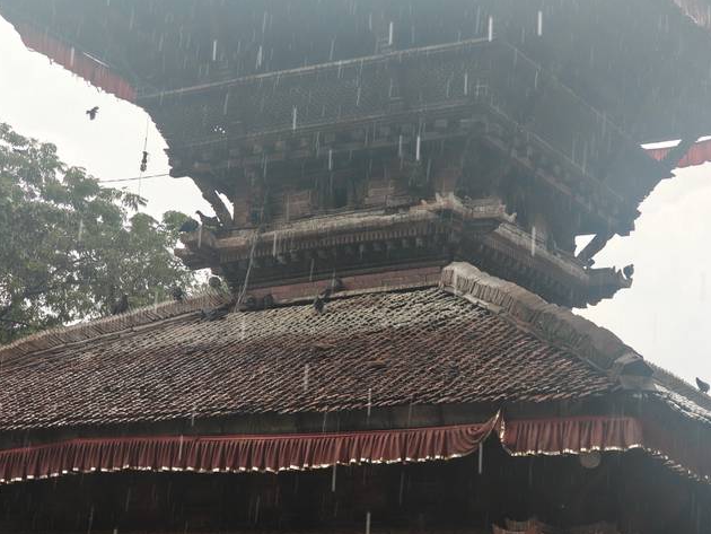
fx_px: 1644
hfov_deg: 24.4
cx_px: 381
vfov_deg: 18.4
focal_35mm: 80
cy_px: 265
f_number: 2.55
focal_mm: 13.3
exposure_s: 1/169
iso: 71
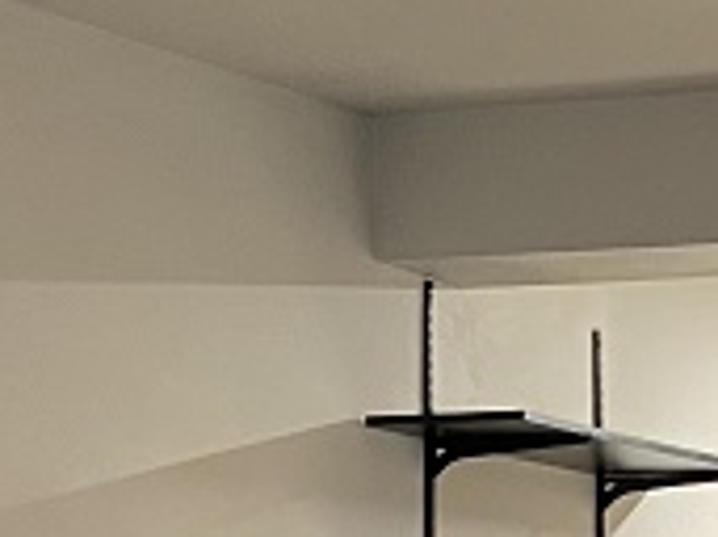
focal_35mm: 152
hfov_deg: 12.2
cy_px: 1187
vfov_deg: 9.0
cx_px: 1180
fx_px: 3151
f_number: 1.8
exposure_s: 1/60
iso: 250
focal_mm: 4.25
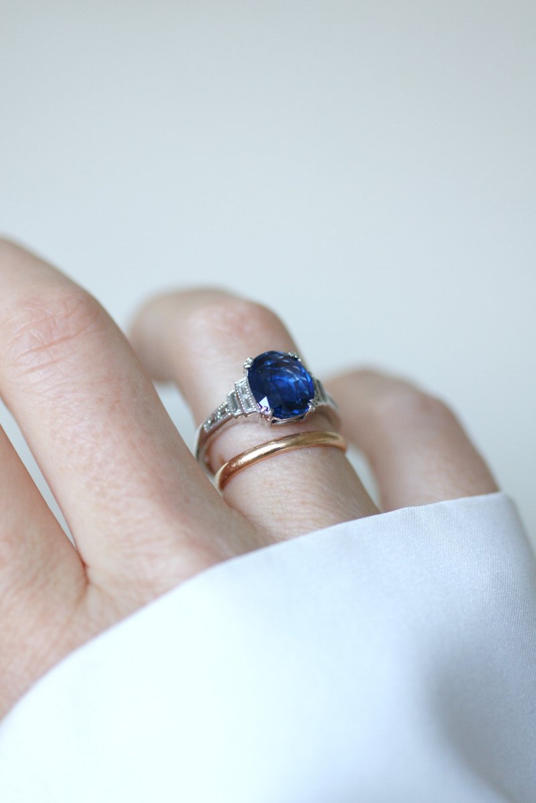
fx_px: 2345
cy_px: 402
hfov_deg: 13.0
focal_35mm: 105
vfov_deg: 19.5
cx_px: 268
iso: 800
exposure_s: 1/125
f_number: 2.8
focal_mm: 70
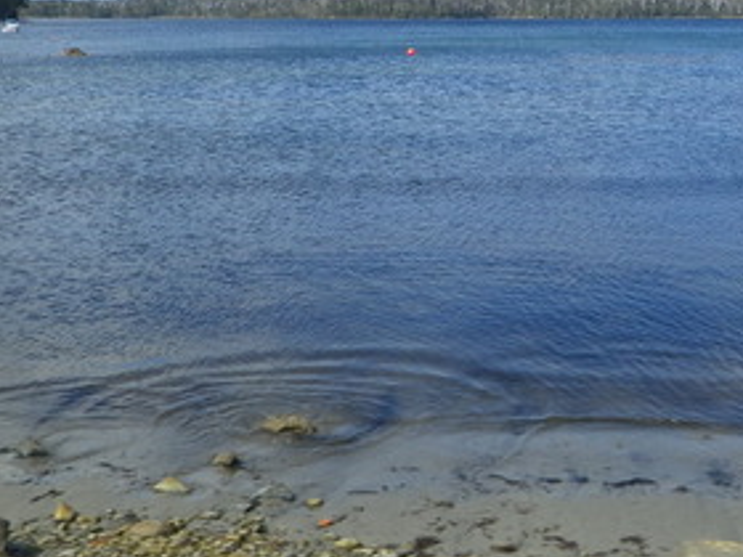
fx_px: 1073
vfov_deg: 28.7
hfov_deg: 37.5
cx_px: 531
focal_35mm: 50
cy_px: 147
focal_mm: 5
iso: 80
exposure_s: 1/500
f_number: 4.2
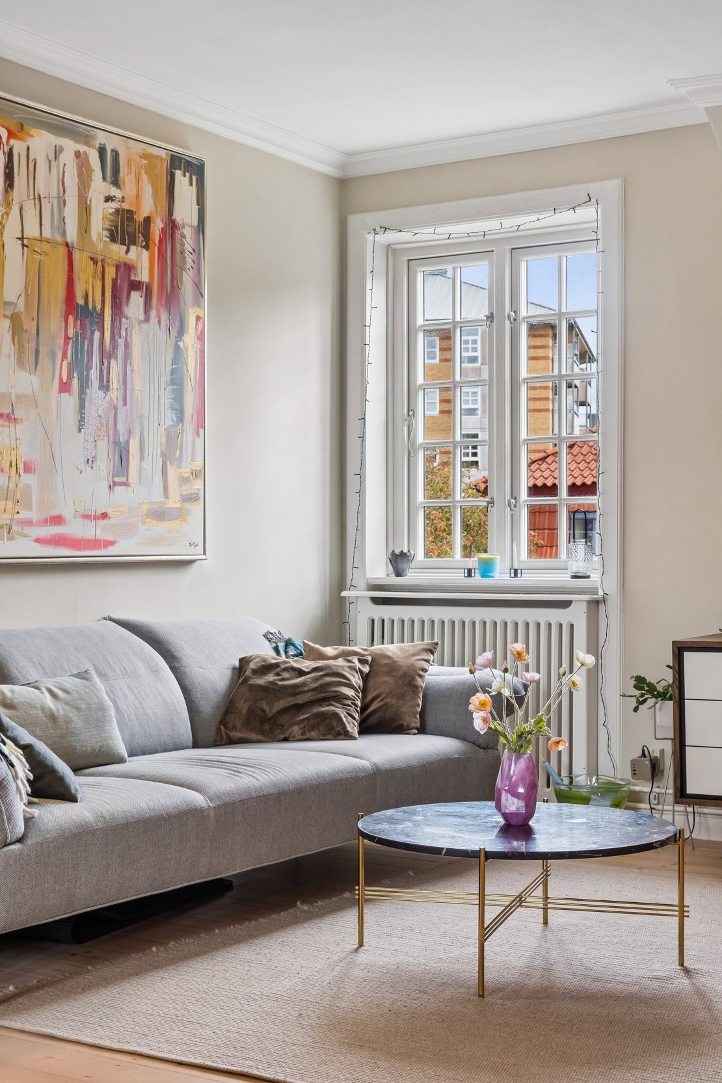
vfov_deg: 37.9
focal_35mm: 52
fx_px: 1579
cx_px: 361
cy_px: 542
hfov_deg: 25.8
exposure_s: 1/10
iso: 200
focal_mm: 35
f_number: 8
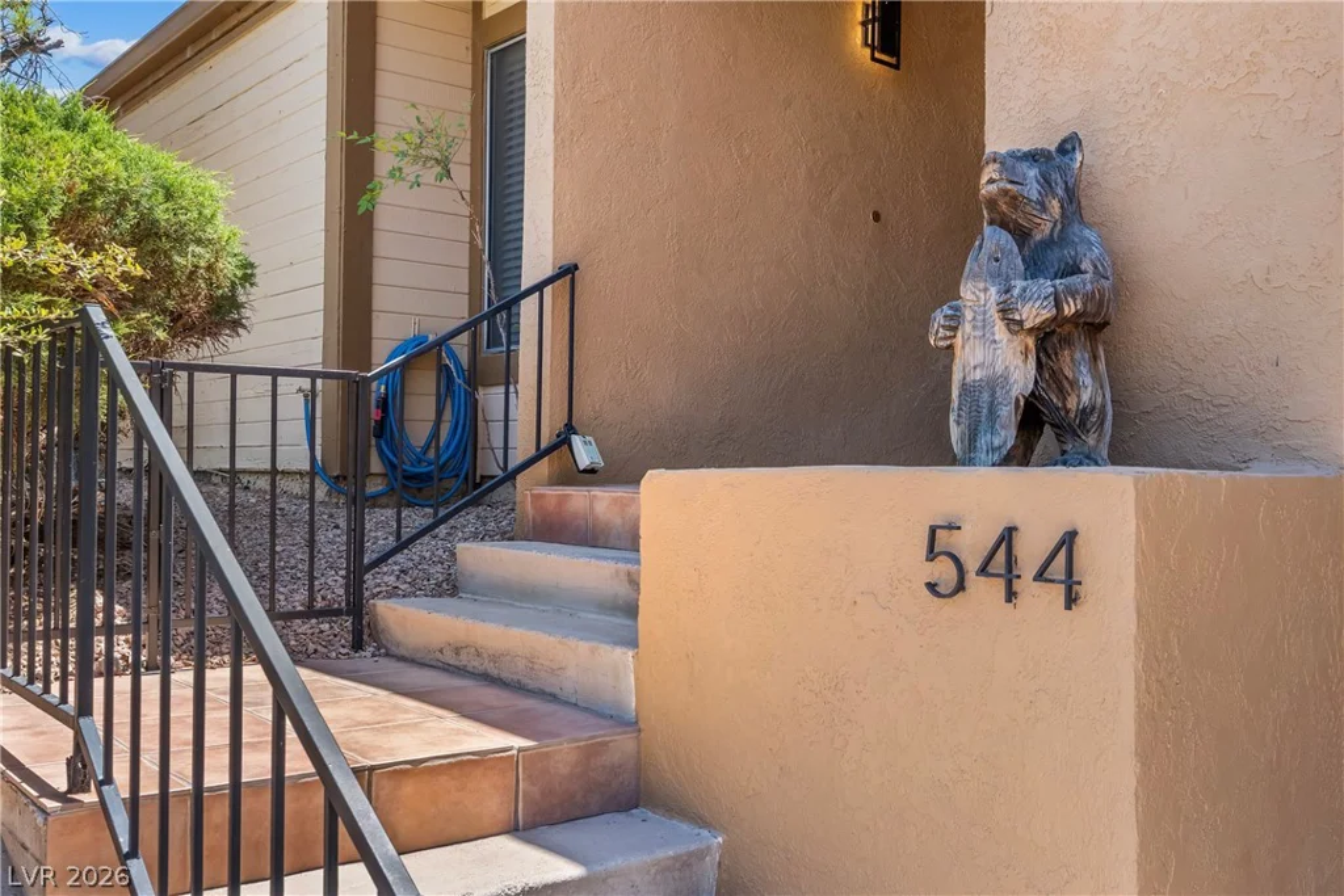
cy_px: 448
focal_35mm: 33
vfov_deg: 40.0
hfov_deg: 57.2
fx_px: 1232
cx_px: 672
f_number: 8
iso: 400
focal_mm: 22
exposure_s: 1/8000
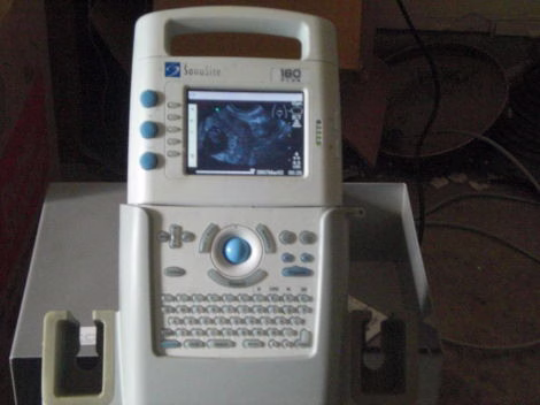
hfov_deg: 26.0
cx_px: 270
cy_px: 202
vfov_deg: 19.6
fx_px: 1169
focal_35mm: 75
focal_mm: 12.47
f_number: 4.5
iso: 800
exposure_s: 1/100
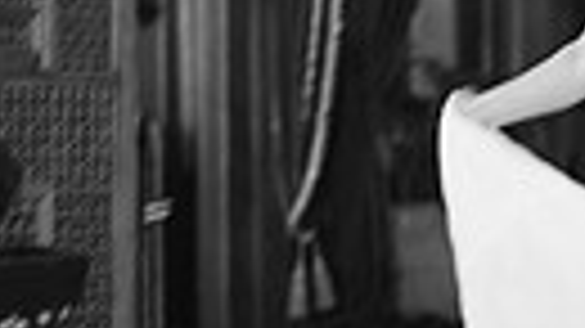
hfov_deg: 11.8
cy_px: 85
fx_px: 2806
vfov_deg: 6.7
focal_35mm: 181
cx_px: 612
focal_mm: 50
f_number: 1.8
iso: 320
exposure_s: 1/125
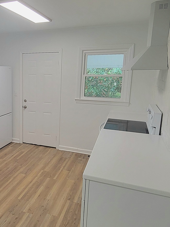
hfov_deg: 42.4
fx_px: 196
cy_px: 110
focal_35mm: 30
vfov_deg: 59.9
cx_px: 12
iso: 160
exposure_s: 1/60.2
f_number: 2.2
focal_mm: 2.2
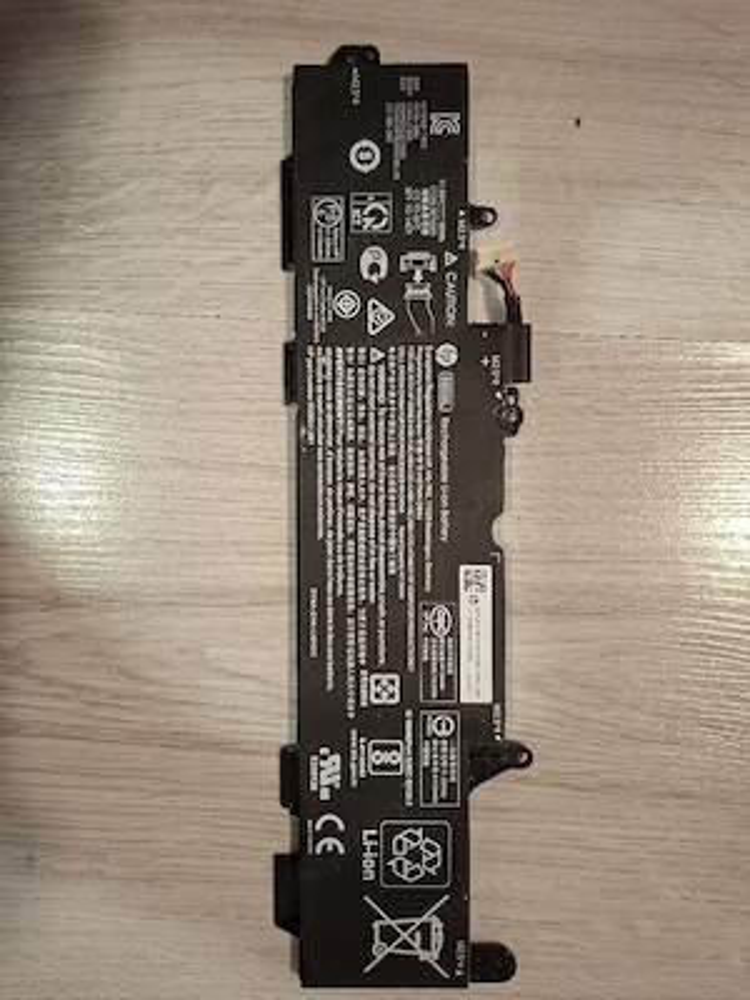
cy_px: 500
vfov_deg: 73.9
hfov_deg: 58.9
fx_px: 664
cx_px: 375
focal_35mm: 23
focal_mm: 5.54
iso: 250
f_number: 1.8
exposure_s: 1/33
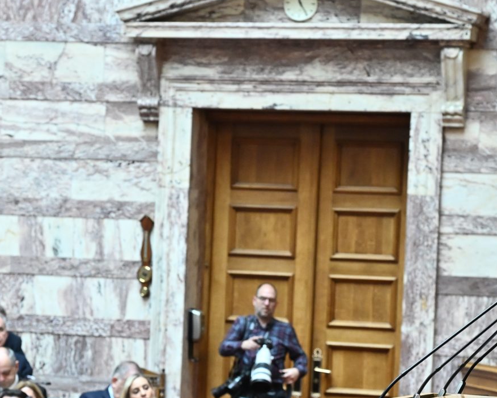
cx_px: 277
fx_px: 2192
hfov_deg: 12.9
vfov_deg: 10.3
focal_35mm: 149
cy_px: 326
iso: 3200
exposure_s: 1/250
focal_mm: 68
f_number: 5.6
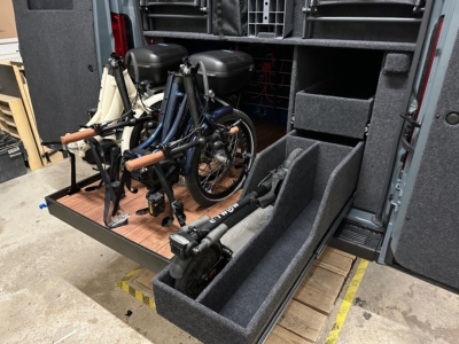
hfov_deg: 71.6
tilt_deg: -28.5
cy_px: 172
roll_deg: +1.5
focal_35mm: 24
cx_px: 230
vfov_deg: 56.8
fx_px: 318
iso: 1000
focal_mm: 6.86
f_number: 1.78
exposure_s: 1/33
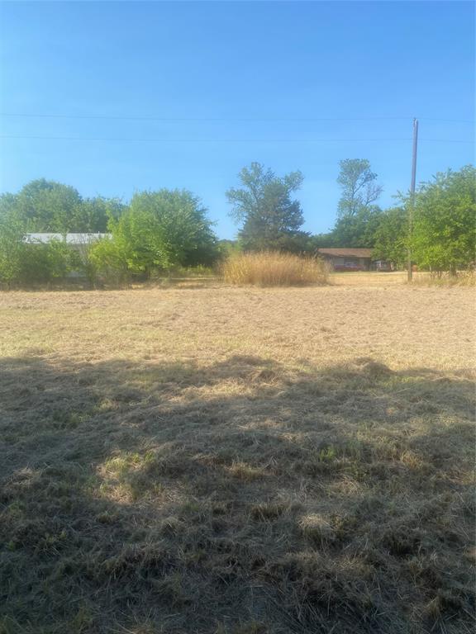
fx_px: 477
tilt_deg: -6.7
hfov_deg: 53.1
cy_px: 317
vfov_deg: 67.3
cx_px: 238
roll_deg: +0.2
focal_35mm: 26
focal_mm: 4.25
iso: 32
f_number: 1.8
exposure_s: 1/2141
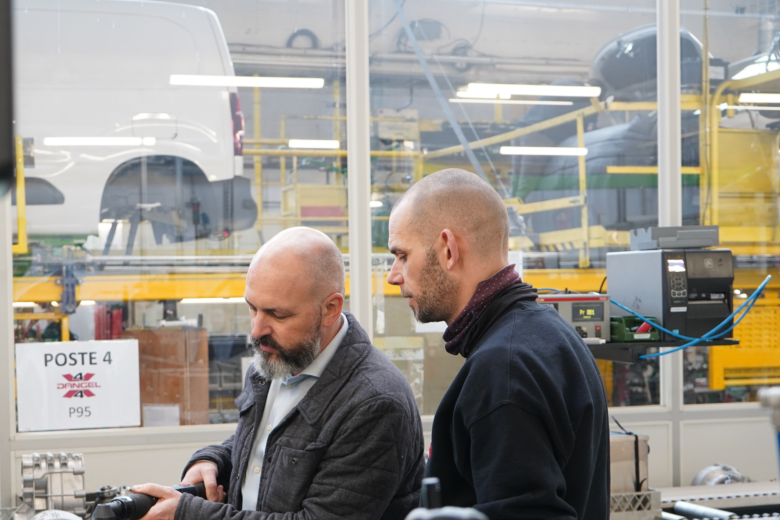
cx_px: 295
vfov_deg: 22.9
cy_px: 334
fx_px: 1278
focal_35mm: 59
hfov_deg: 33.8
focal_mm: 41
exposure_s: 1/100
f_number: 5.6
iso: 1600
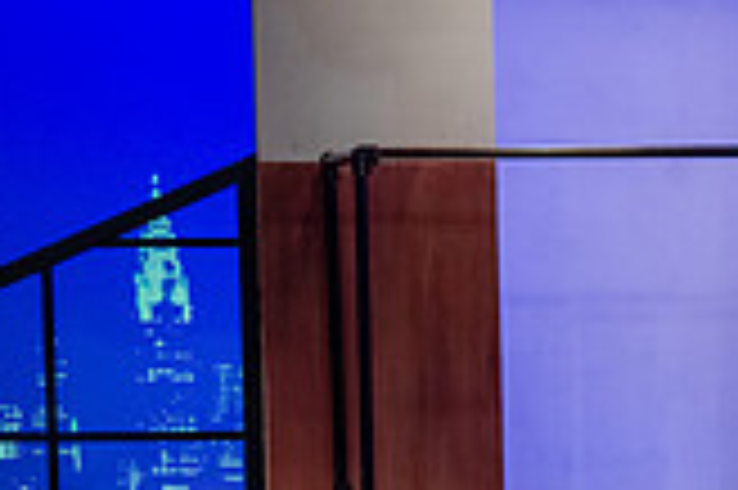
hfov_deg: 4.2
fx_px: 10137
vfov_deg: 2.8
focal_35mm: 495
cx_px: 1062
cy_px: 865
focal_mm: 140
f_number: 3.2
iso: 3200
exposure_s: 1/200
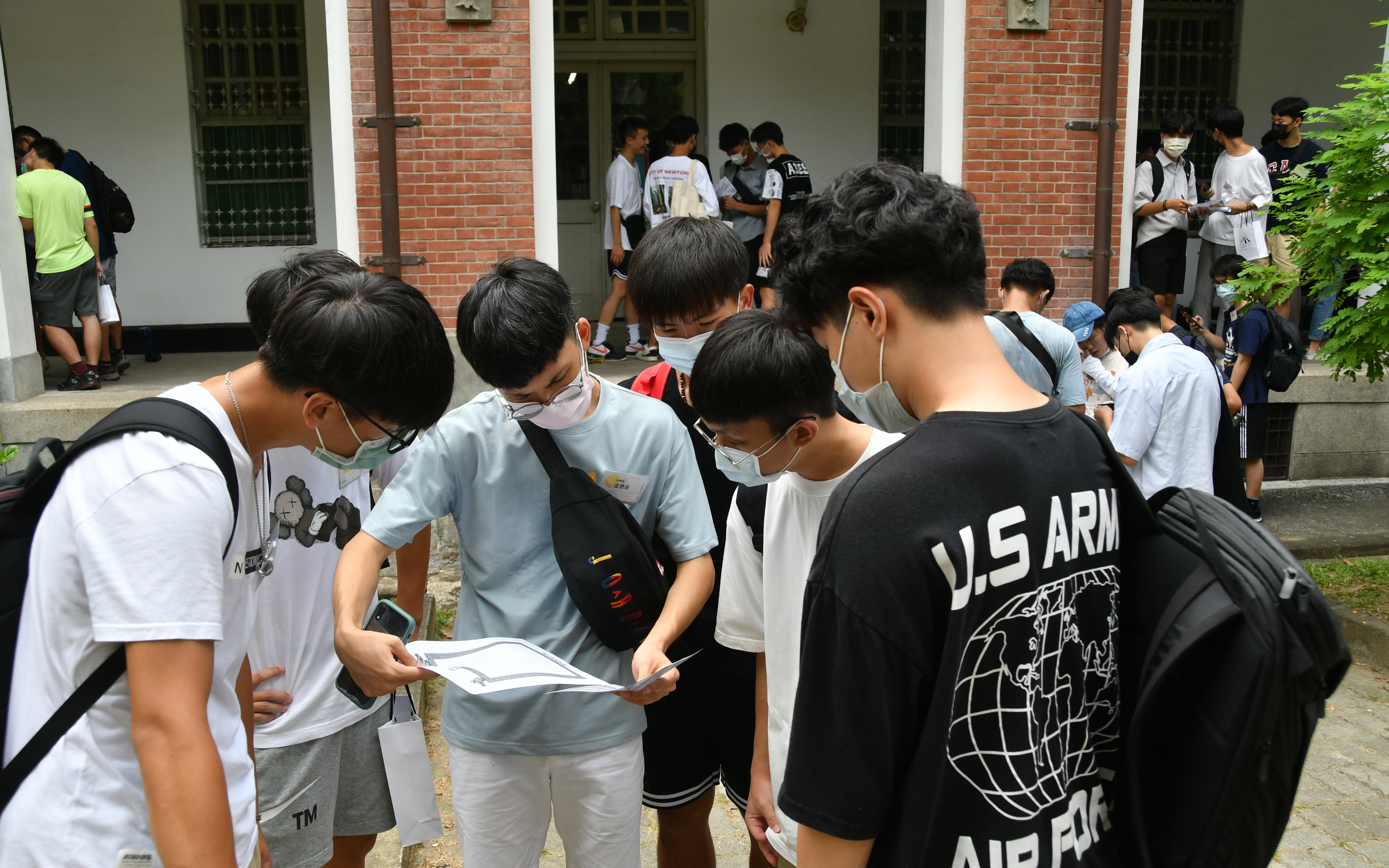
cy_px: 466
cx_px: 687
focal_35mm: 31
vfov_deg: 40.6
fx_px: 1173
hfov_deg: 61.2
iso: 320
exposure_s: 1/400
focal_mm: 20
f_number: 5.6
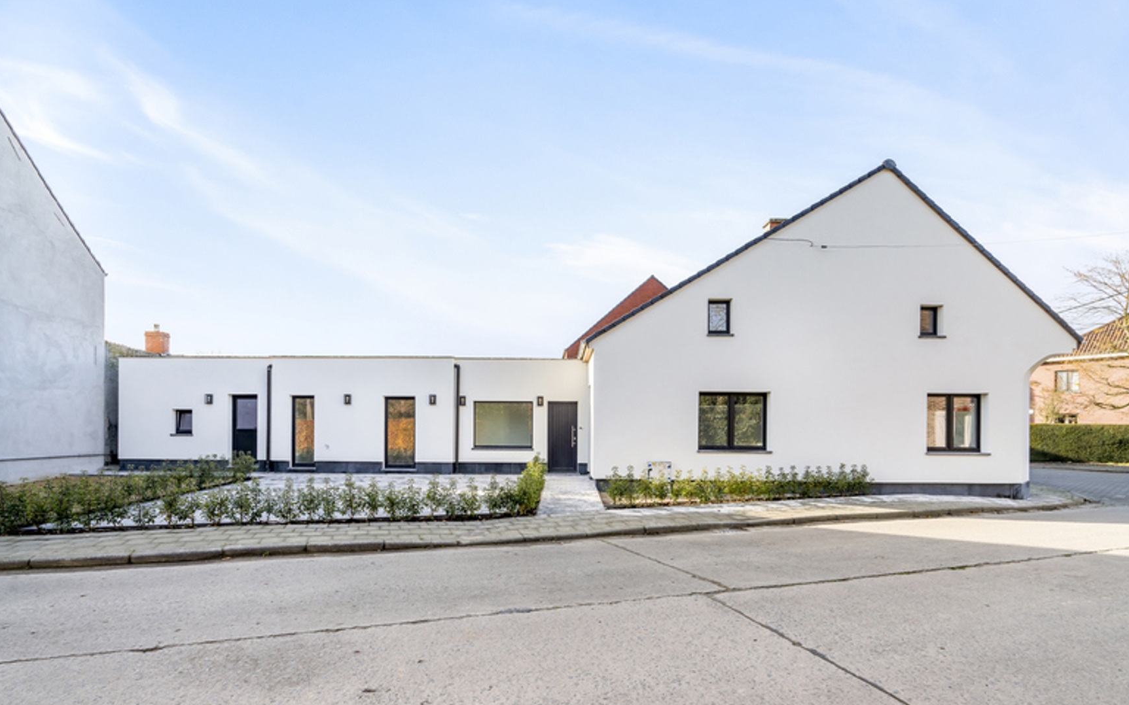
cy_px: 381
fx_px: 523
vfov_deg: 67.9
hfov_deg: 94.3
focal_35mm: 17
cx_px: 544
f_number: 8
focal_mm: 16
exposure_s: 1/100
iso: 100
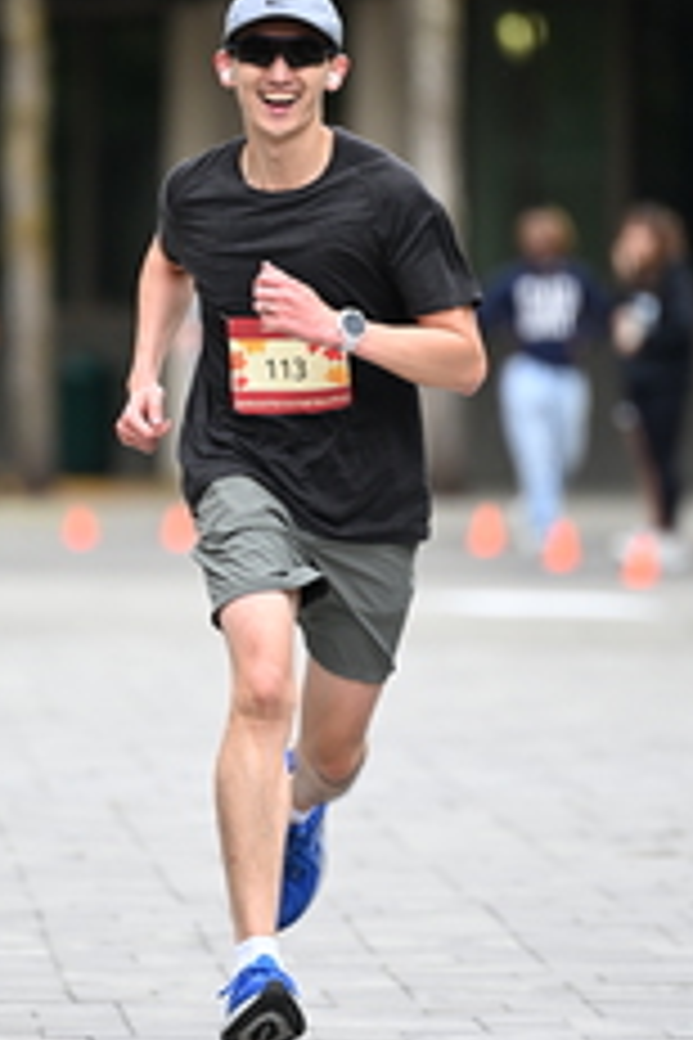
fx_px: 13772
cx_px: 254
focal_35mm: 477
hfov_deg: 2.9
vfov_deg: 4.3
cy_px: 383
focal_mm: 200
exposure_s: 1/1600
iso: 640
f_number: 2.8
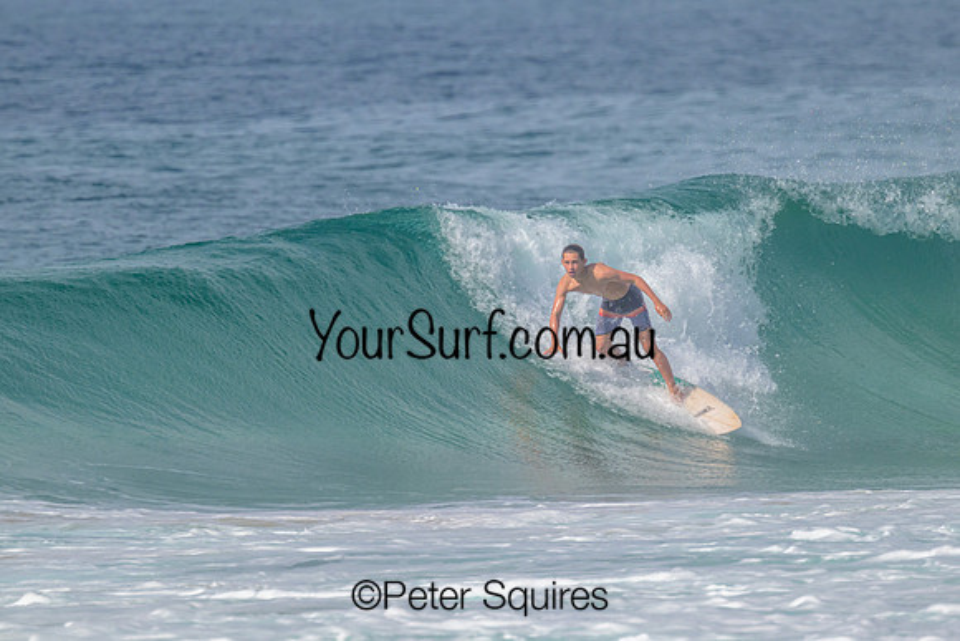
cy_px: 277
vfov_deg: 1.5
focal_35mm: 909
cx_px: 546
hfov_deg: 2.3
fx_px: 24249
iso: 720
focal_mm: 800
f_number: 11
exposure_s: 1/2000
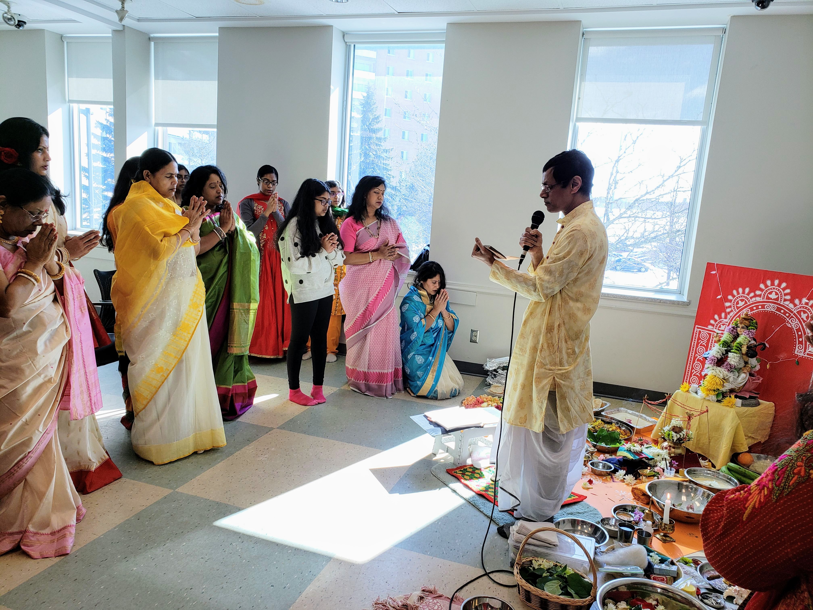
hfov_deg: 67.3
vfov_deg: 53.1
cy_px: 305
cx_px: 406
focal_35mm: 26
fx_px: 611
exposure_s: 1/140
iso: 50
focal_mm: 4.3
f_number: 2.4
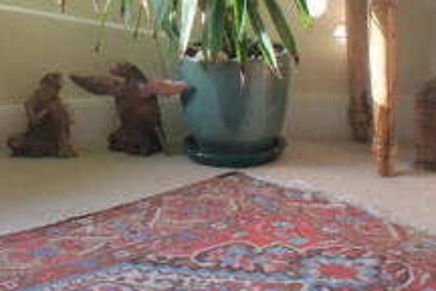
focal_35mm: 82
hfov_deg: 23.5
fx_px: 993
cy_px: -127
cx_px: -22
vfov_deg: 15.5
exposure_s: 1/60
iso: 200
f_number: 5
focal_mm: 18
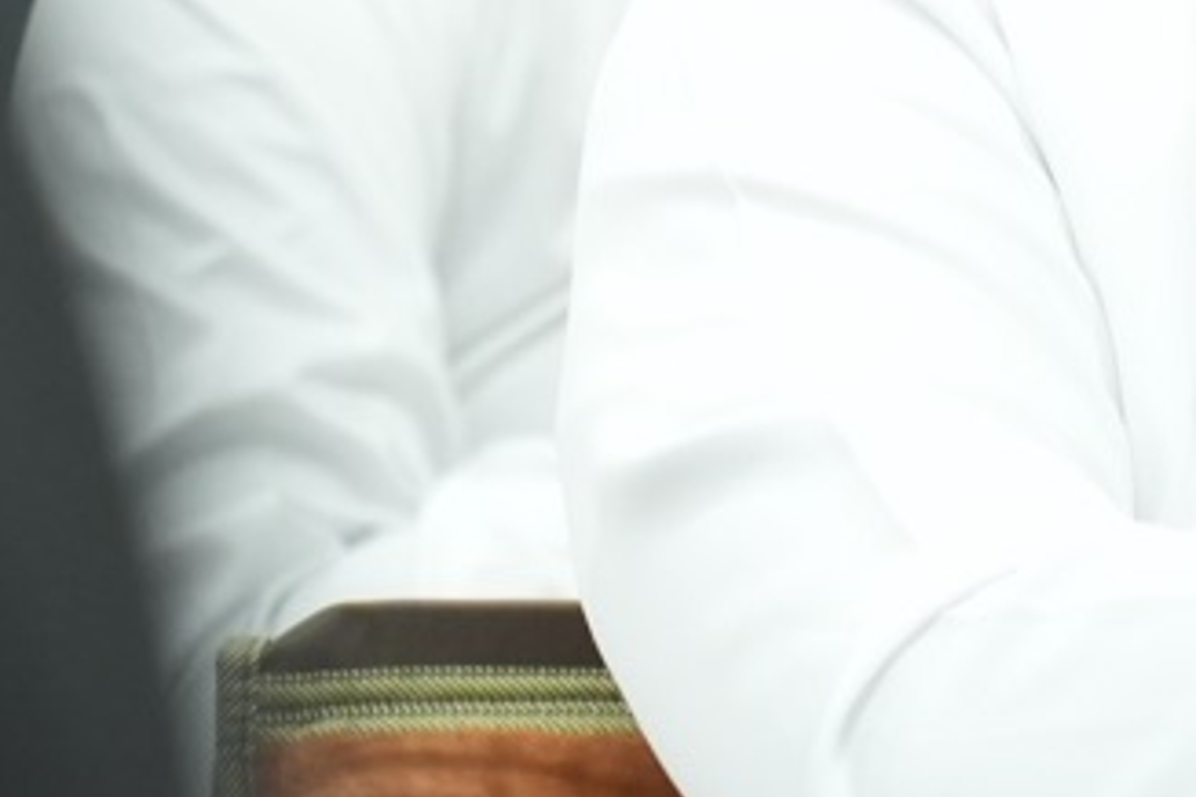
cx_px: 1309
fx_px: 15248
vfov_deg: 3.0
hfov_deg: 4.5
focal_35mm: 459
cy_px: -415
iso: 1600
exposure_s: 1/100
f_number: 2.8
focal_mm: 75
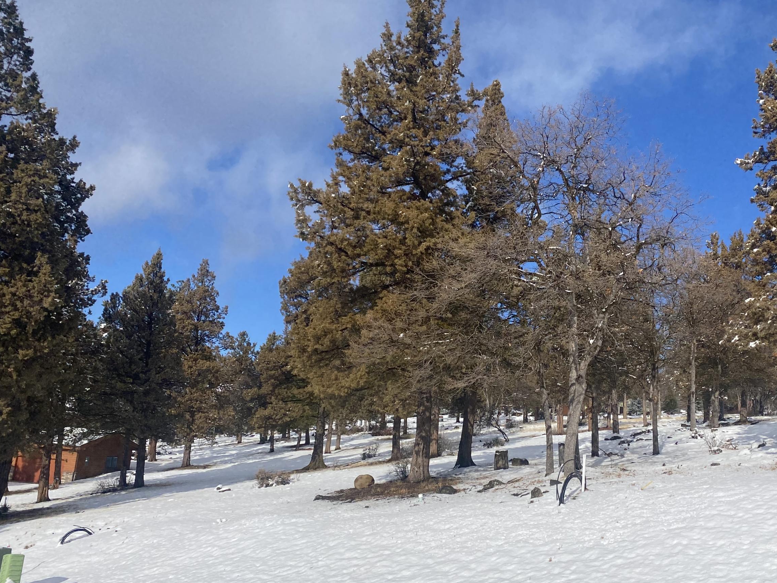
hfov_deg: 53.2
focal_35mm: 34
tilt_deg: +11.1
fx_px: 763
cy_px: 316
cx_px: 501
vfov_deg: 41.8
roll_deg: -4.5
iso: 32
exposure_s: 1/7692
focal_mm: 4.25
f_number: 1.8
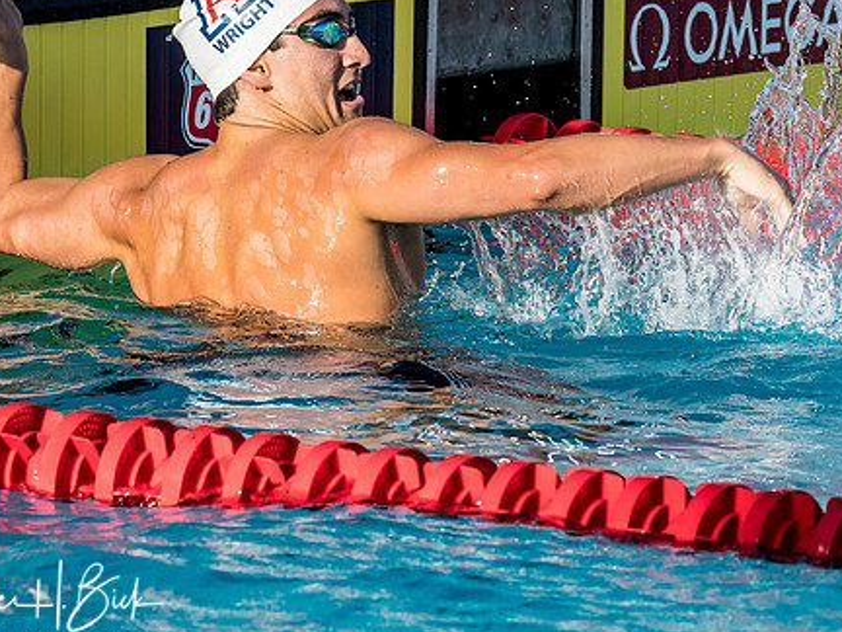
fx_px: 13111
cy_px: 284
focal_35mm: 539
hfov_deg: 3.7
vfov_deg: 2.8
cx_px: 450
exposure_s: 1/1250
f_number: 6.3
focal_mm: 200
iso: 640
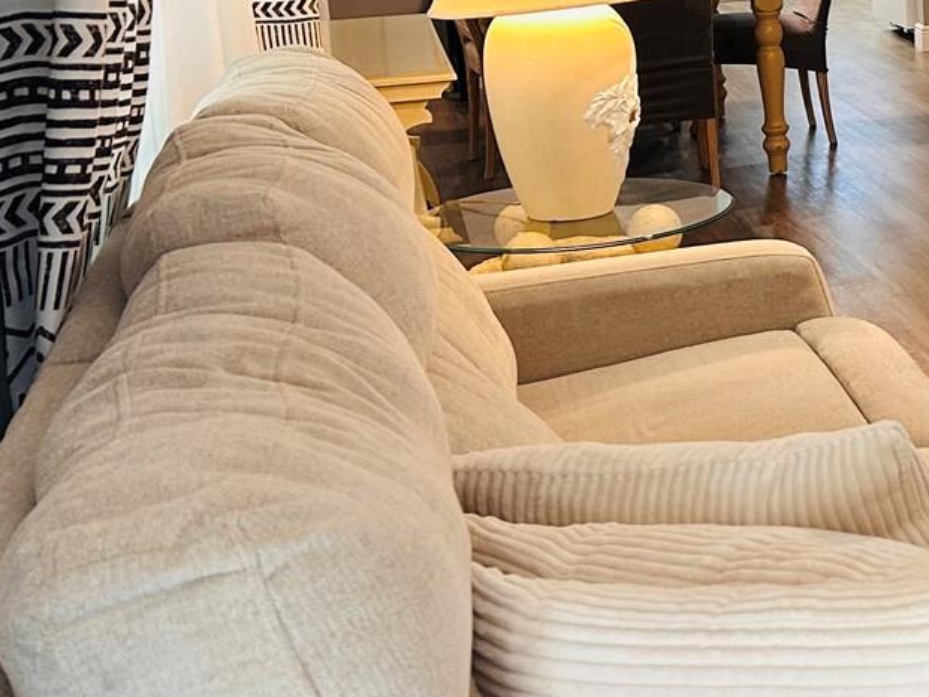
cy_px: 79
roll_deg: +1.5
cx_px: 1188
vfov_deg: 21.5
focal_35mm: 67
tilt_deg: -9.2
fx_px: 1798
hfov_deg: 25.3
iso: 125
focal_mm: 5.7
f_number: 1.5
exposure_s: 1/60
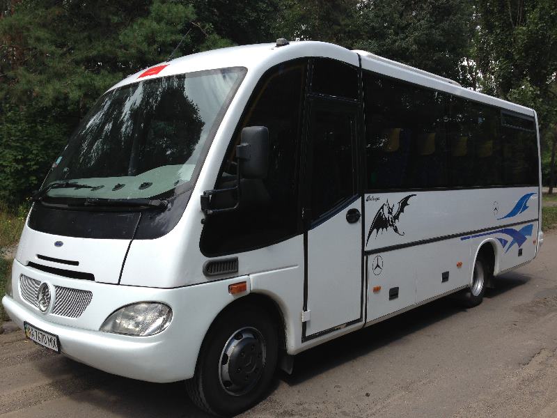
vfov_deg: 42.9
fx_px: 531
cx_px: 278
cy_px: 209
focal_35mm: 33
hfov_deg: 55.4
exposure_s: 1/733
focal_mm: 4.13
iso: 50
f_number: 2.4
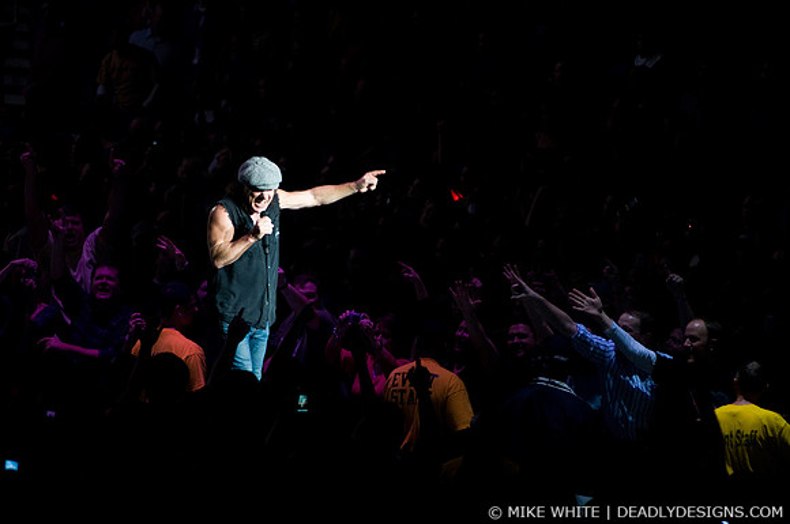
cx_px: 395
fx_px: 4766
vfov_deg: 6.3
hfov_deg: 9.5
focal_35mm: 218
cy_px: 262
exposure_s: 1/200
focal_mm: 145
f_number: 4
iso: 800
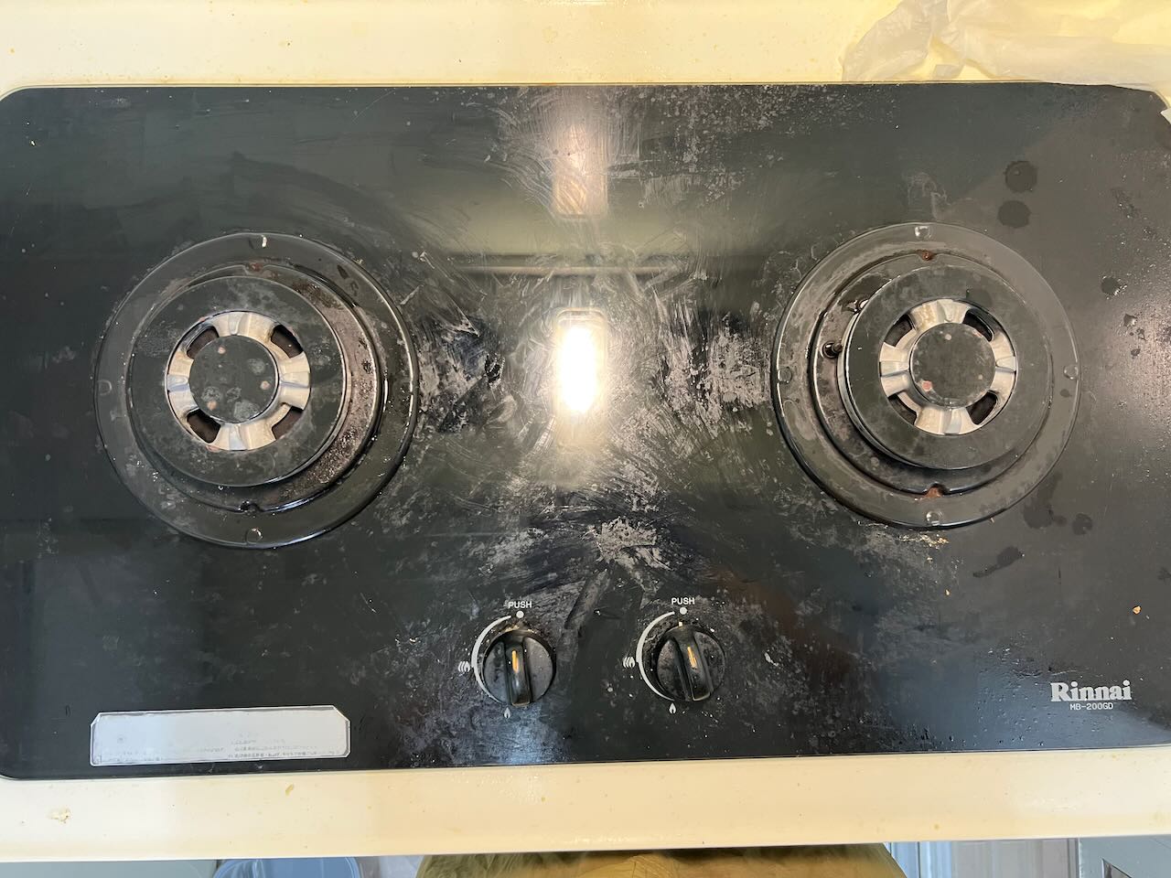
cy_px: 439
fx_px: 880
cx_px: 586
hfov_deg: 67.3
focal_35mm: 26
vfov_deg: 53.1
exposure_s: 1/60
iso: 400
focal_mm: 5.7
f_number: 1.5
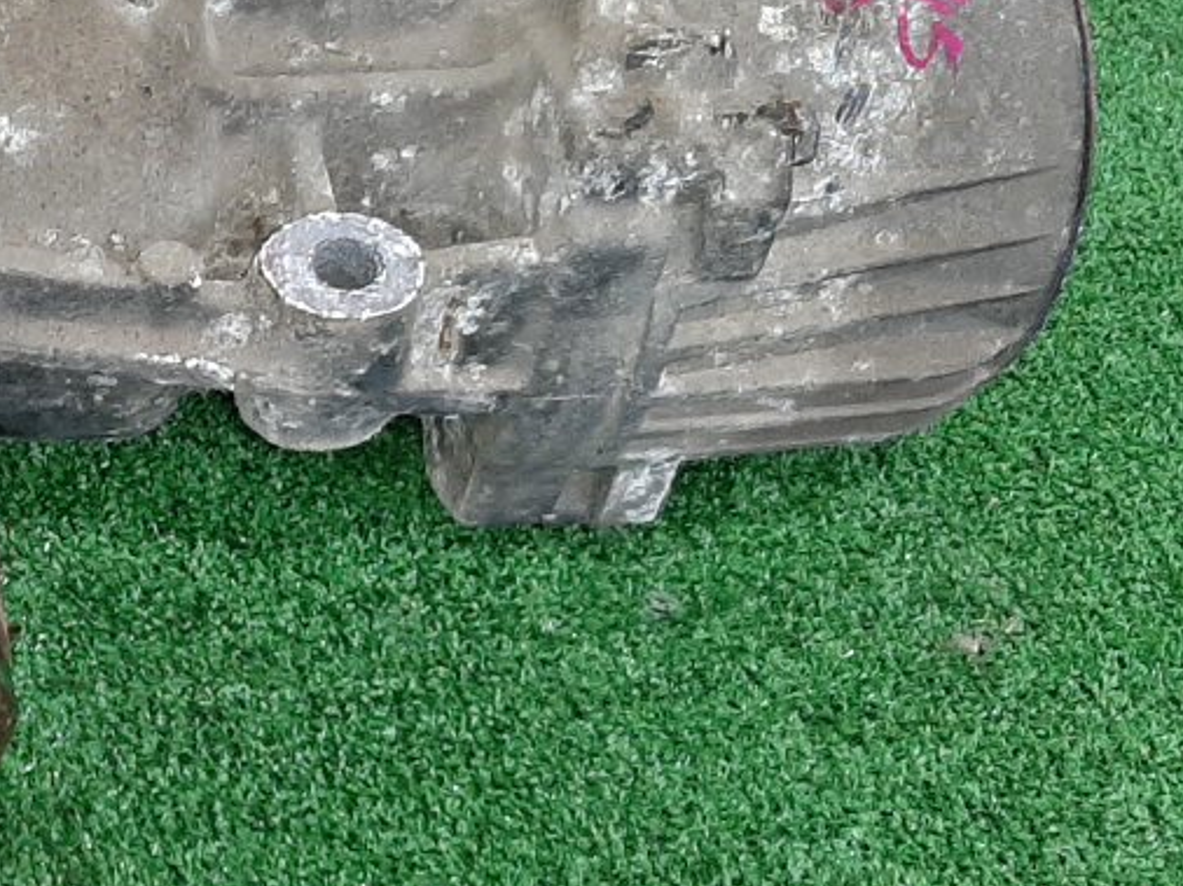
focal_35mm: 74
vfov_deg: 19.8
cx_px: -84
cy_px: 575
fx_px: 2528
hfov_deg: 24.7
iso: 232
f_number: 1.7
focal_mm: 3.93
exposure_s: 1/50
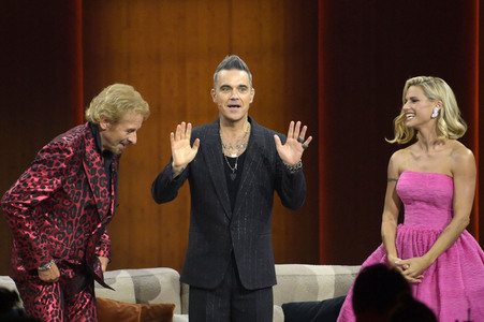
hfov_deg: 4.5
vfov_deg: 3.0
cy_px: 161
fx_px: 6180
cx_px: 242
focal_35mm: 460
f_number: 5.6
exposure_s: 1/500
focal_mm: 460
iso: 8000
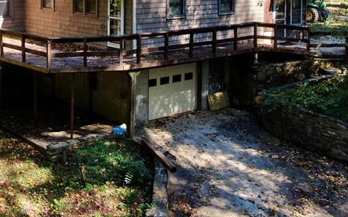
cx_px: 74
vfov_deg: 22.1
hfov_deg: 35.8
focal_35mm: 55
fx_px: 522
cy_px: -26
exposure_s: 1/240
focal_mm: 4.39
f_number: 2.8
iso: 100
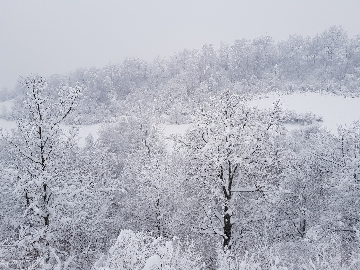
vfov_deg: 48.2
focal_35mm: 29
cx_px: 183
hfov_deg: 61.6
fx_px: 302
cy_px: 148
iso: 40
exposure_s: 1/760
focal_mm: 4.2
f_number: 1.7
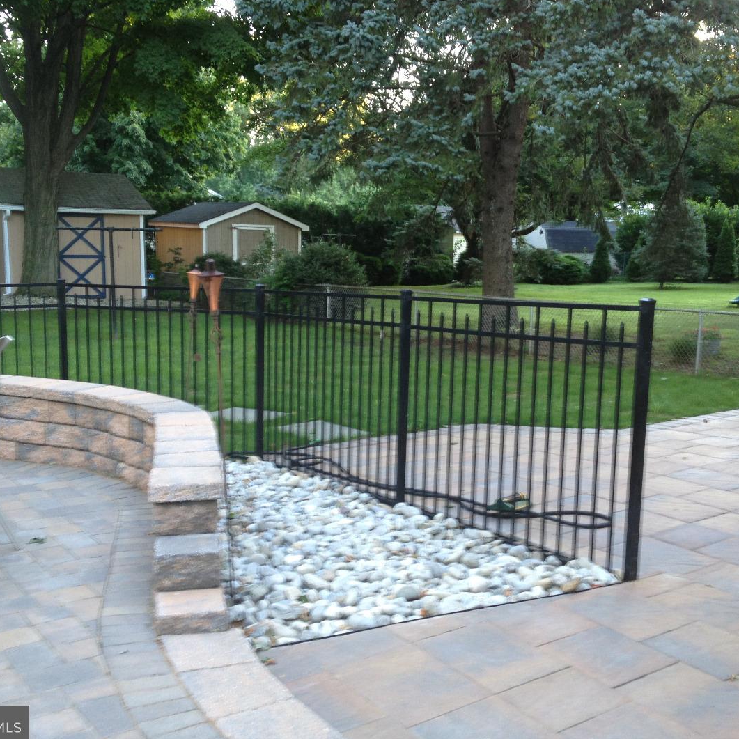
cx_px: 409
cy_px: 370
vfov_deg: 40.0
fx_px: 1014
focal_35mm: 42
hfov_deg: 40.0
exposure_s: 1/20
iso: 64
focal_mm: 4.28
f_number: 2.4
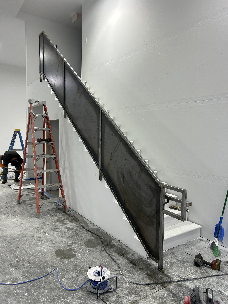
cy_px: 152
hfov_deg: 53.1
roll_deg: -1.9
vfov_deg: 67.3
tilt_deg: -4.8
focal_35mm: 26
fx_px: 228
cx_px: 114
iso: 50
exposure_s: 1/120
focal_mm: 5.7
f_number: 1.5
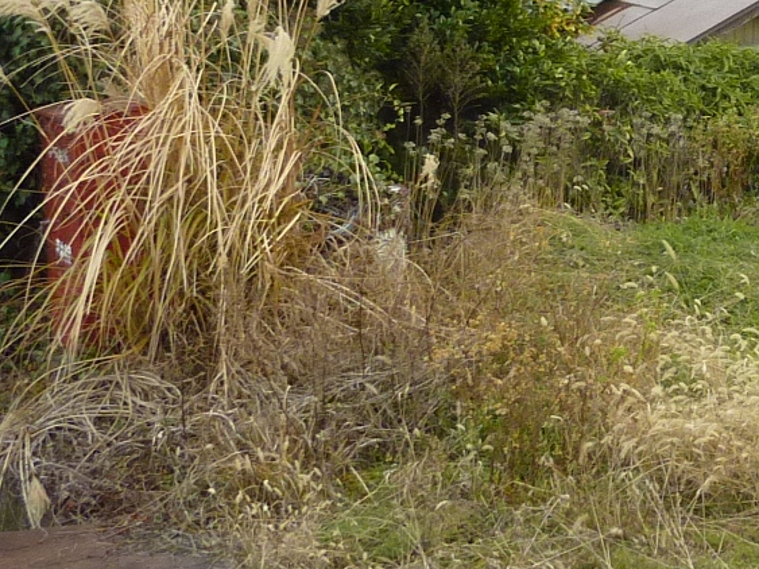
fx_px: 1995
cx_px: 783
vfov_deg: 15.9
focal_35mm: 91
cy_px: -16
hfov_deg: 20.7
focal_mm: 4.1
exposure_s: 1/160
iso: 160
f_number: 3.3
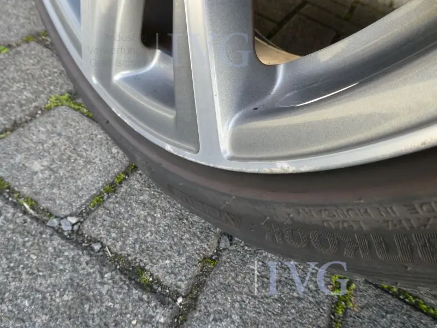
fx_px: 303
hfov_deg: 71.6
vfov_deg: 56.8
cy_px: 164
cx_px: 218
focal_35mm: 24
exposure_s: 1/60
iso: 250
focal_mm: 4.3
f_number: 3.3
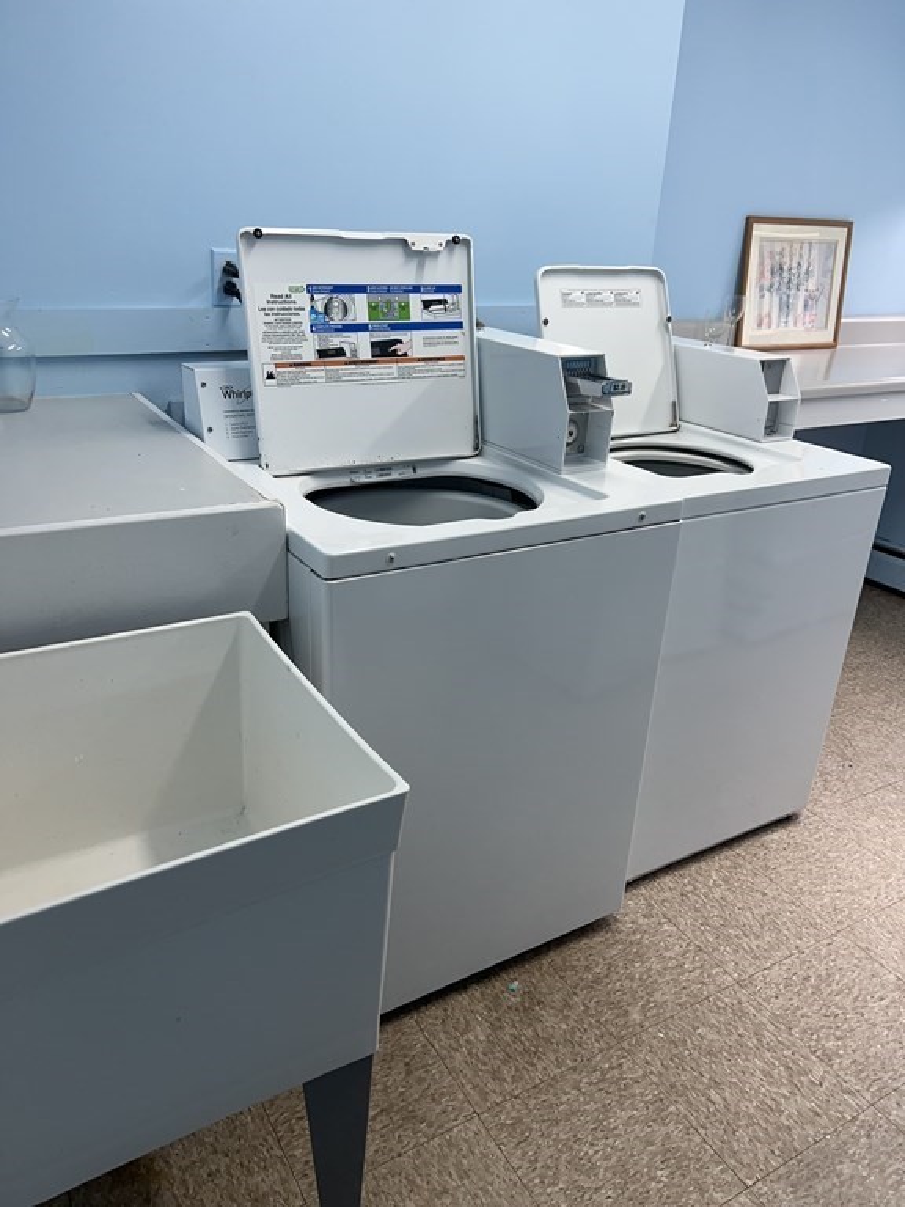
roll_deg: -2.0
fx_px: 906
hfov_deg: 53.1
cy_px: 604
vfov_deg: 67.3
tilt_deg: -24.3
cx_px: 452
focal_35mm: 26
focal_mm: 5.7
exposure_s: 1/120
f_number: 1.5
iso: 64
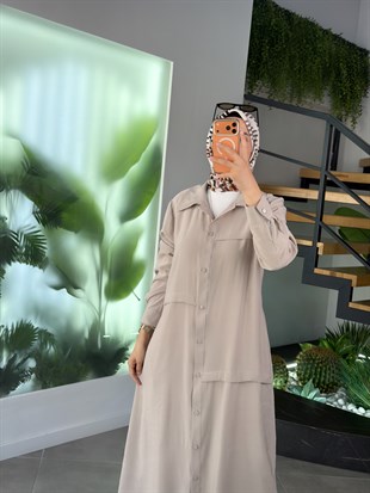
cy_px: 246
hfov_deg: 30.3
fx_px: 684
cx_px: 185
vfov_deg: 39.6
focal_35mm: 48
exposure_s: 1/204
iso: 64
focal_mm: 6.76
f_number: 1.78
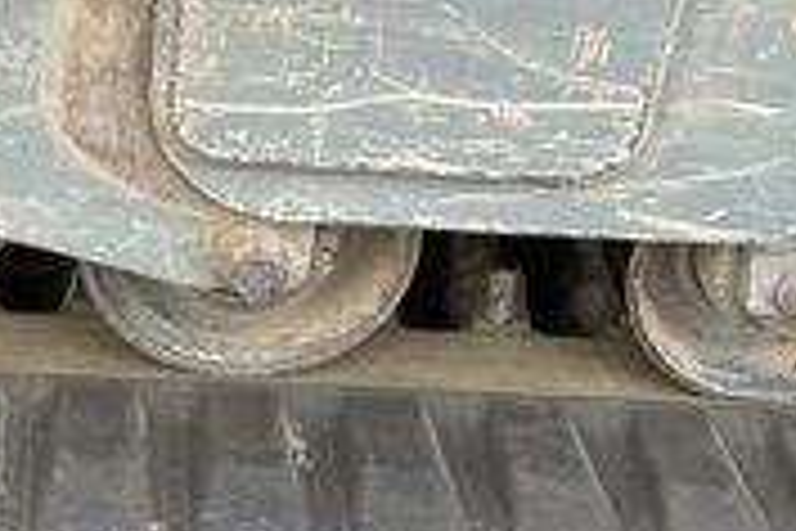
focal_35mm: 68
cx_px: 121
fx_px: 1503
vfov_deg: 19.5
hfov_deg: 28.8
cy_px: 14
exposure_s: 1/69
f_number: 1.8
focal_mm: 3
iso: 64
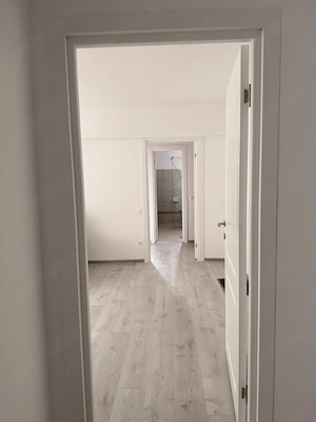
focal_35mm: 24
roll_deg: +0.9
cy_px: 211
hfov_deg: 56.8
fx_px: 292
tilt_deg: -6.0
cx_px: 158
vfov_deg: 71.6
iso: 200
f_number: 1.78
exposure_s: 1/74
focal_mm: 6.76
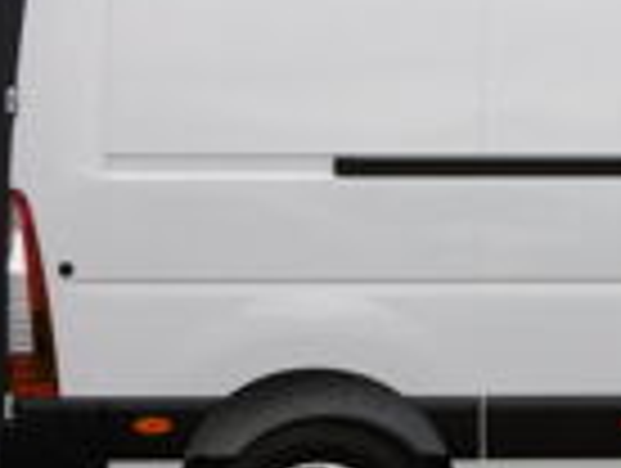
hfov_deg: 13.9
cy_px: 243
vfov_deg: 11.3
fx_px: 2372
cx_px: 976
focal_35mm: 132
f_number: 3.7
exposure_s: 1/60
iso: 100
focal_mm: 6.8
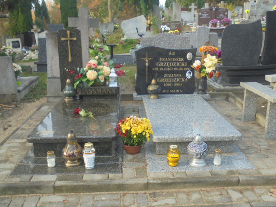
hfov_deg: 49.0
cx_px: 138
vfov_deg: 37.7
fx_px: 303
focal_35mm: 38
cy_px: 104
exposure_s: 1/80
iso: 100
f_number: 4.2
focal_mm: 6.9
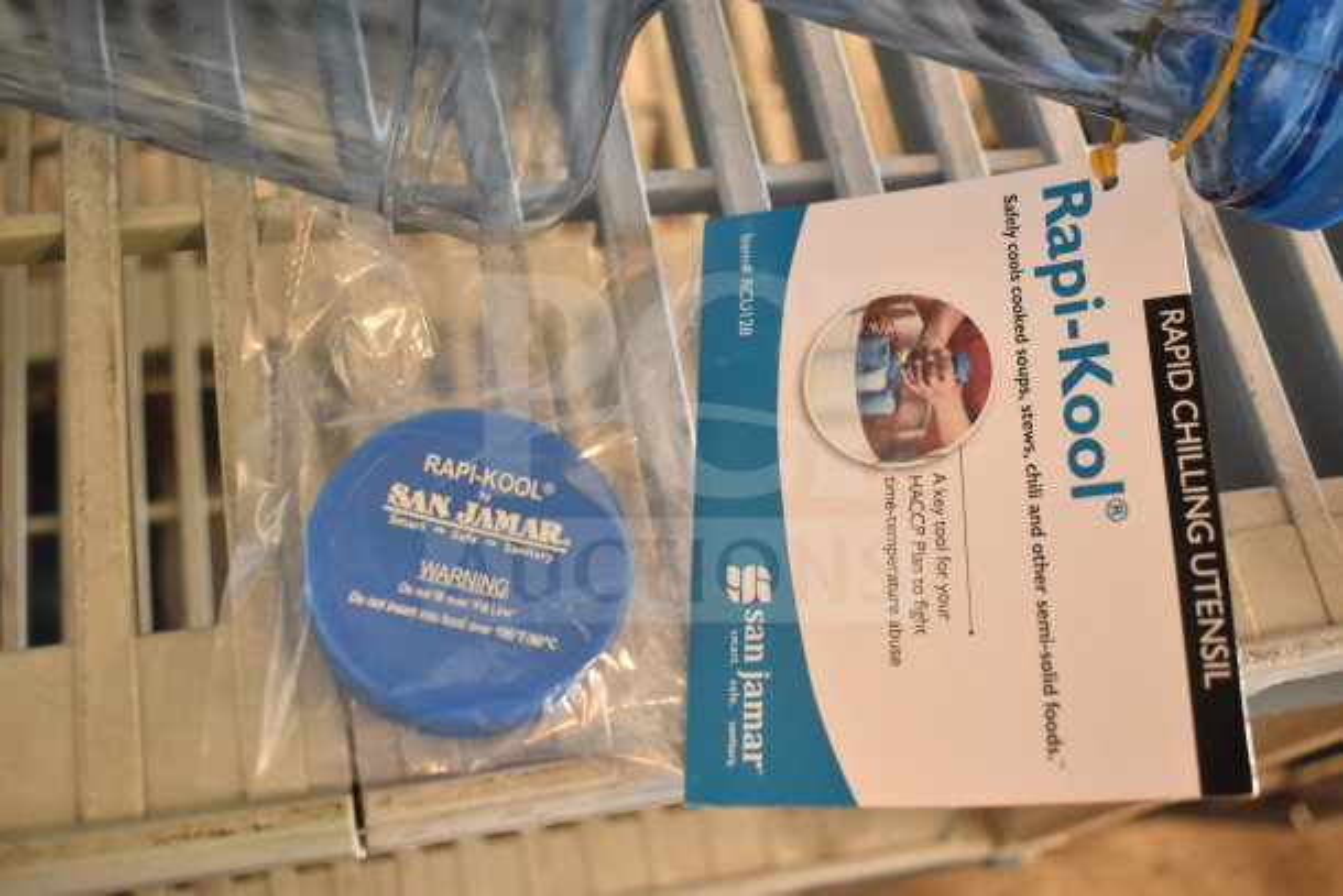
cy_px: 448
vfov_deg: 36.9
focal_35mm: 36
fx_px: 1343
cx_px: 672
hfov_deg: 53.1
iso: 2800
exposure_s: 1/40
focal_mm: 24
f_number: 4
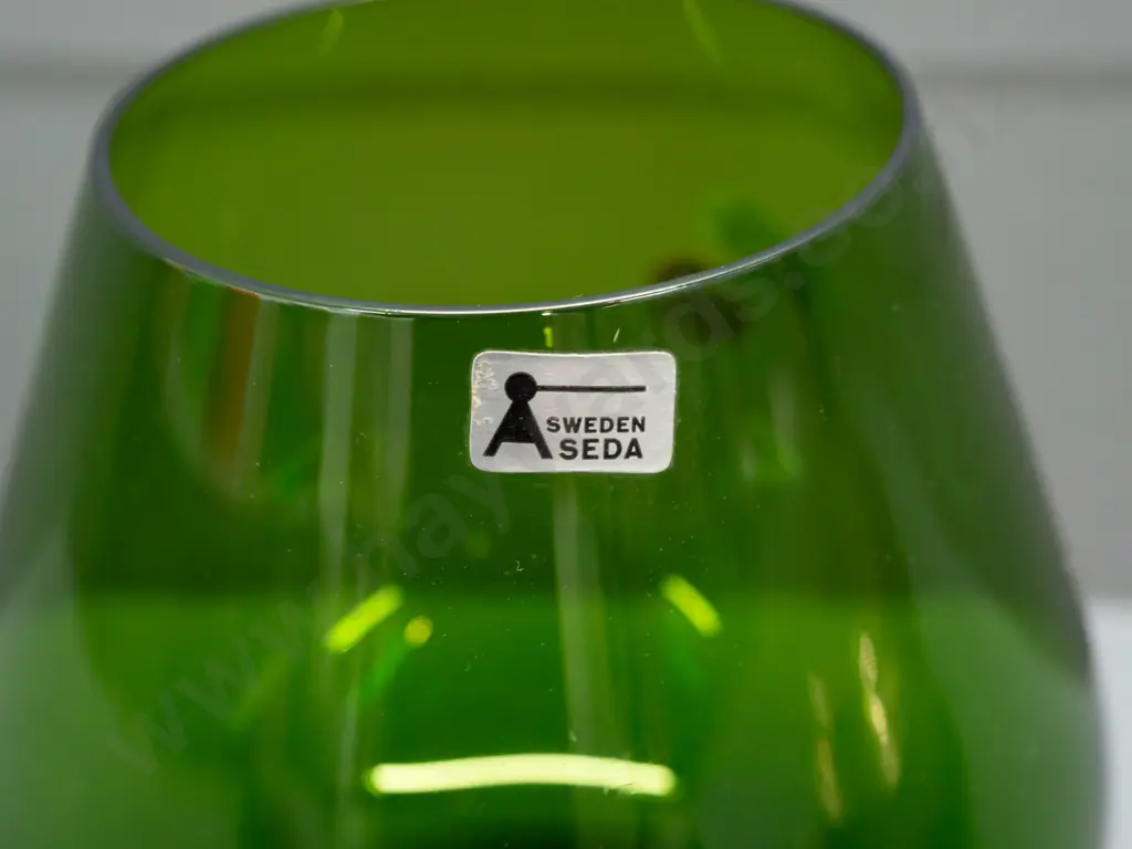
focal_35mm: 66
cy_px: 424
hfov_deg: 29.4
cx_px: 566
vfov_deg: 22.3
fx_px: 2158
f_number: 5.6
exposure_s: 1/80
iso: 3200
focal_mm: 33
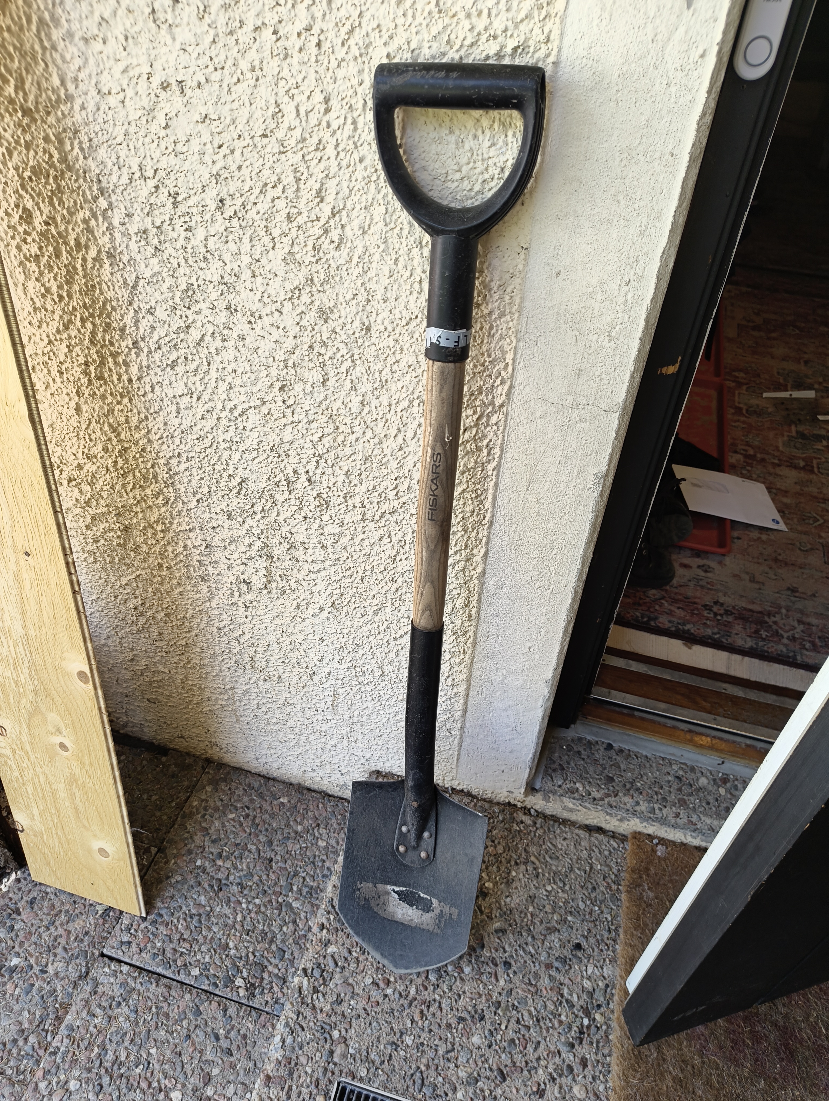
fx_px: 764
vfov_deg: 71.5
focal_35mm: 24
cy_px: 550
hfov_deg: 56.9
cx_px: 414
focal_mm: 5.56
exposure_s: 1/100
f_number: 1.87
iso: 151
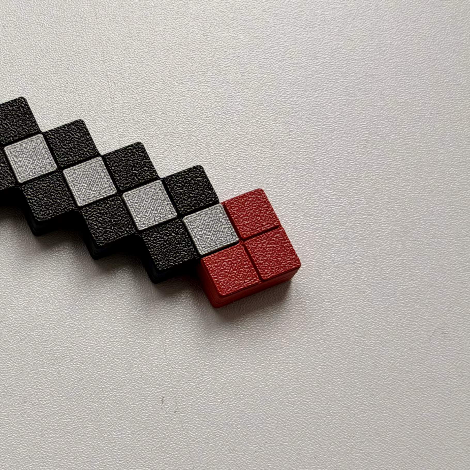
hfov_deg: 17.9
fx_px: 1444
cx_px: -33
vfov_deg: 18.4
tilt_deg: -68.6
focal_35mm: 94
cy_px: 142
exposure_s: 1/810
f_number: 1.78
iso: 64
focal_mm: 6.76
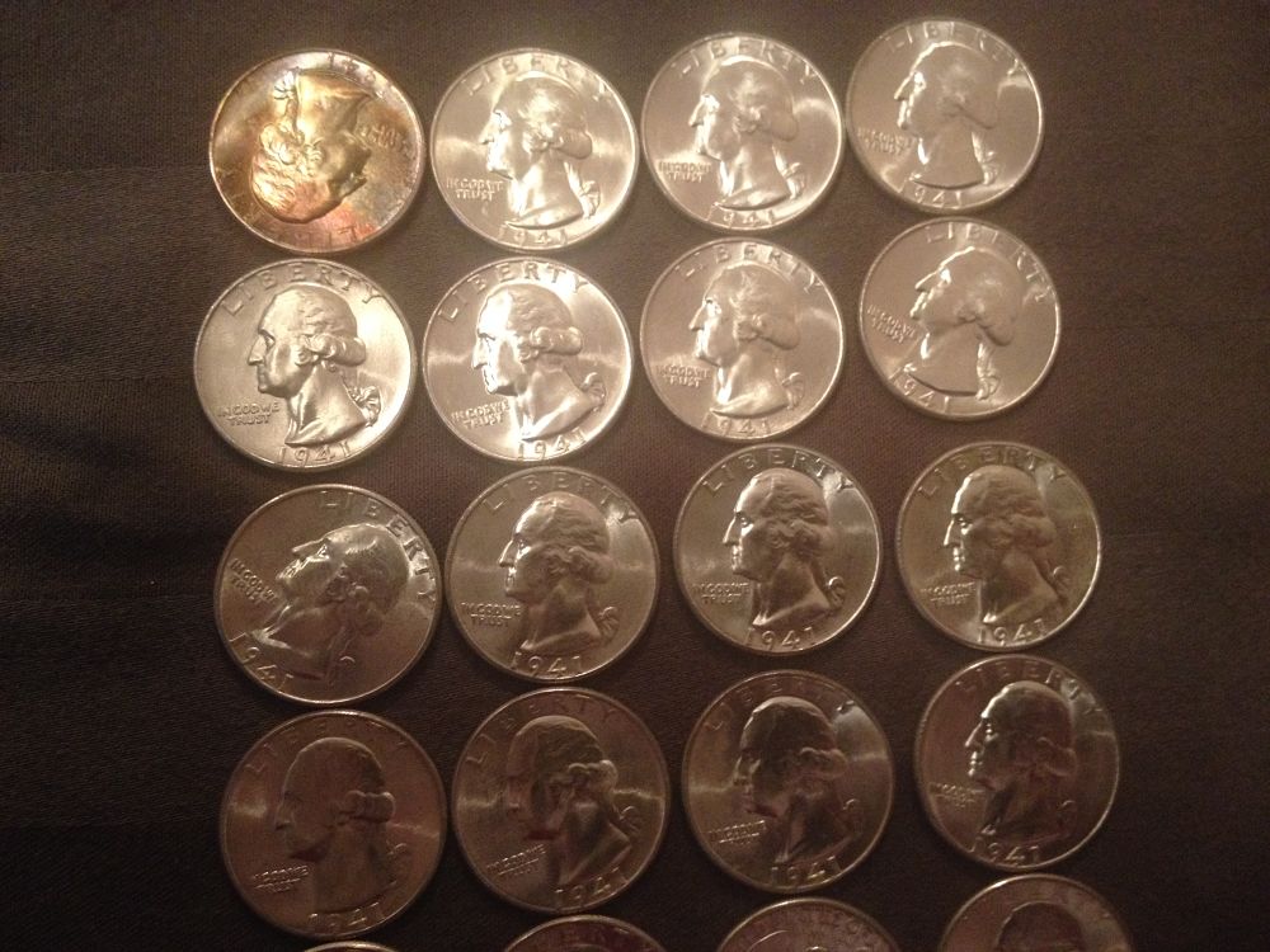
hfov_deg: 52.6
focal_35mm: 35
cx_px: 635
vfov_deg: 40.7
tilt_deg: -84.1
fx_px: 1284
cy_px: 476
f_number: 2.4
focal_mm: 4.28
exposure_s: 1/20
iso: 320
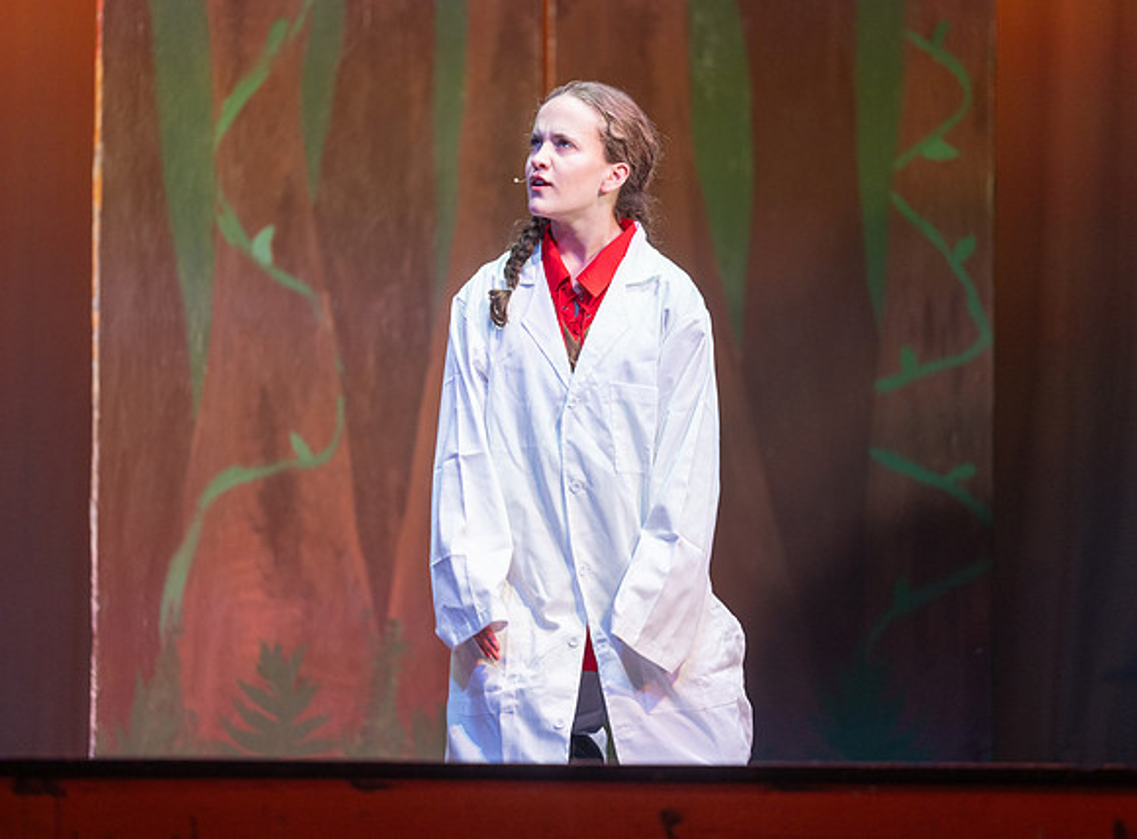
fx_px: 7909
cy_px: 380
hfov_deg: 8.2
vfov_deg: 6.1
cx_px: 549
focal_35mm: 242
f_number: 2.8
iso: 560
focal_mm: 200
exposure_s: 1/400
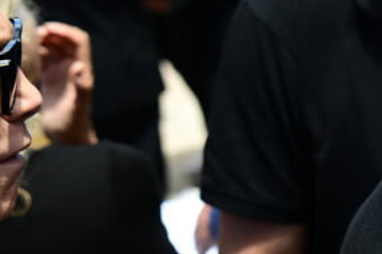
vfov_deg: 9.2
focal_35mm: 147
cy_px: -3
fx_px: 1558
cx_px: 737
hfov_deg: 12.5
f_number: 2.8
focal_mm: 35
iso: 320
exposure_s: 1/2500
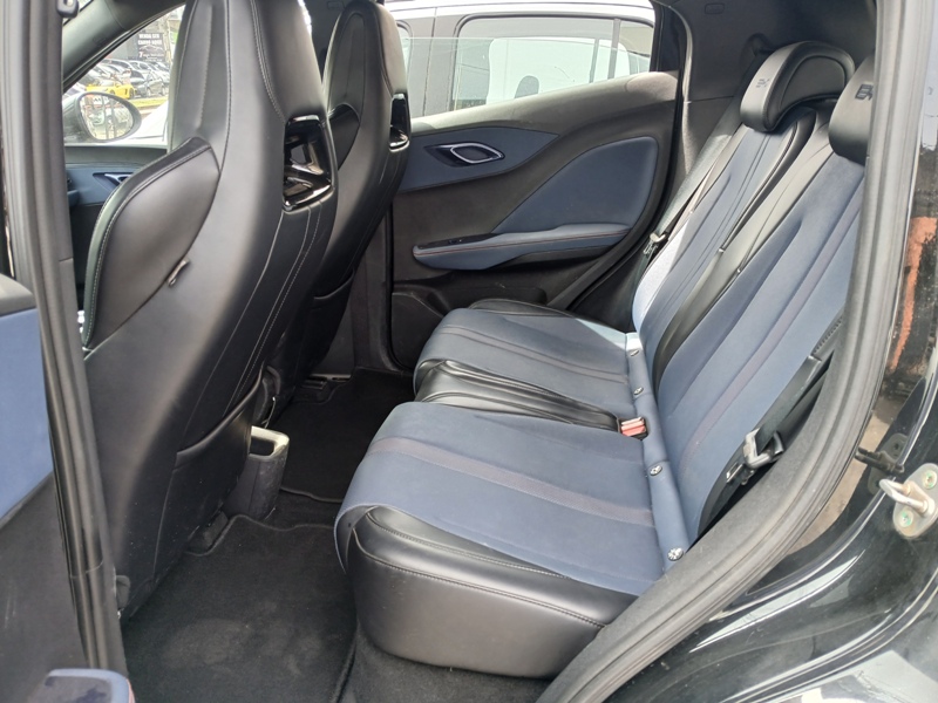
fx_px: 705
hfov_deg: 67.3
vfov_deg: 53.1
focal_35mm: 26
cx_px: 469
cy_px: 352
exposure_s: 1/60
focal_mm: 3.98
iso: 64
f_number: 1.8
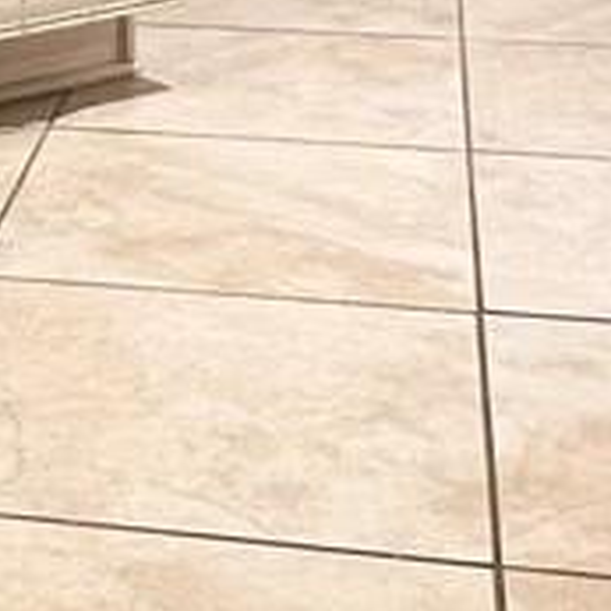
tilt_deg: -4.5
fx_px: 2117
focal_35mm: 106
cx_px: -205
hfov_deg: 15.6
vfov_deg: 14.8
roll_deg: +1.6
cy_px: -399
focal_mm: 1.57
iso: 200
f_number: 1.8
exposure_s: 1/60
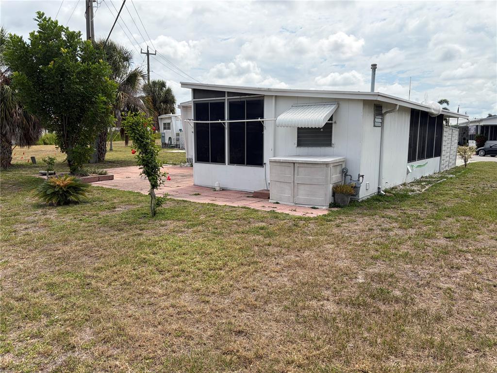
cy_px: 186
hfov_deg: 67.3
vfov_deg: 53.1
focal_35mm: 26
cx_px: 248
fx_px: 373
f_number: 1.6
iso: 50
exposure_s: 1/4608
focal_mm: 5.96
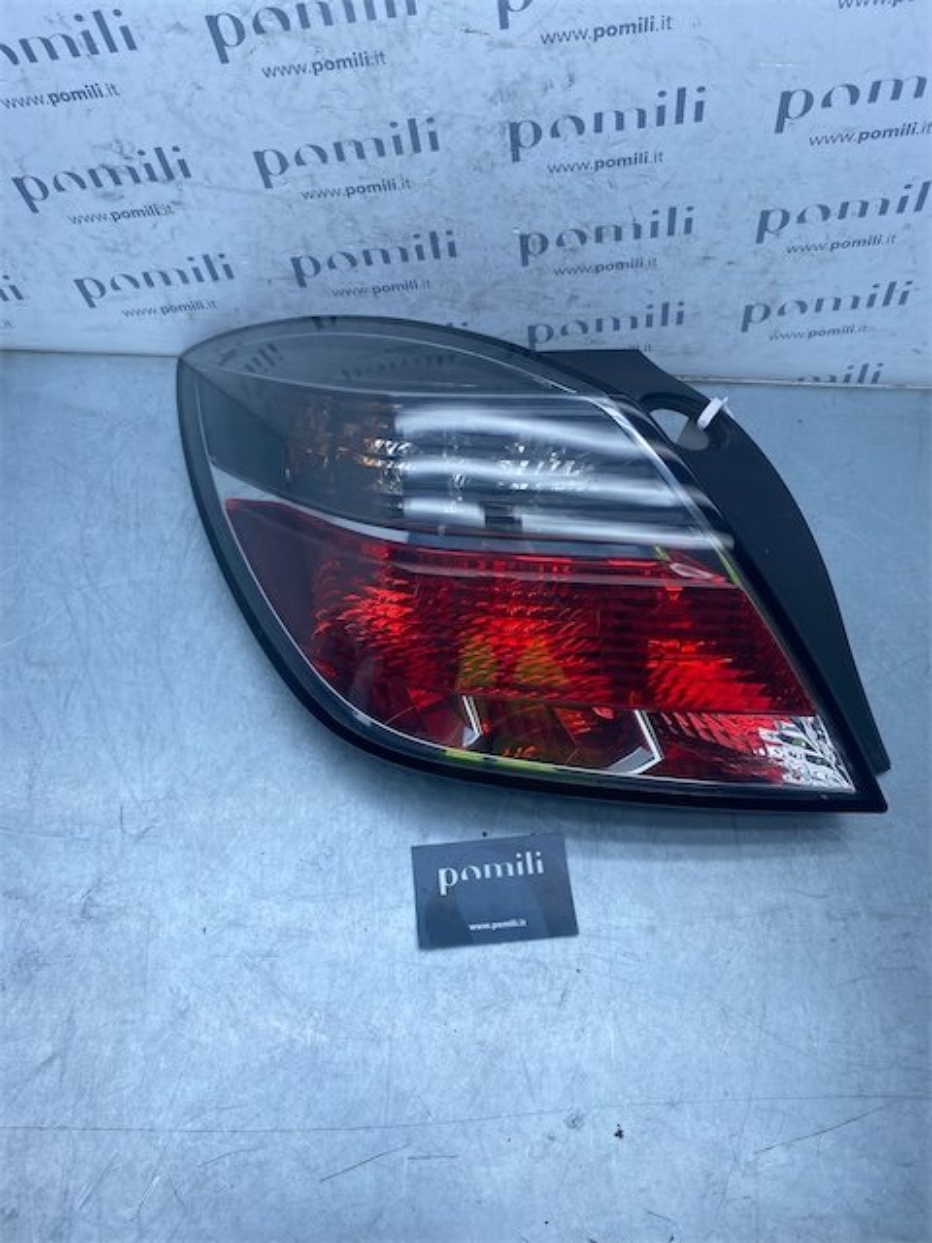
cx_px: 466
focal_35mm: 26
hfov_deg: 53.1
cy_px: 622
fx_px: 933
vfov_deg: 67.3
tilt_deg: -61.7
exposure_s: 1/1034
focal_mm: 4.25
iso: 32
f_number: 1.8
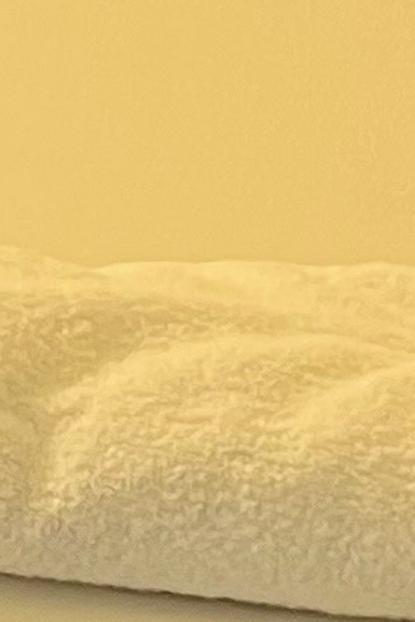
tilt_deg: -18.6
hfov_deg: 4.8
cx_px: -1297
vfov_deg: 7.9
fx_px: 4475
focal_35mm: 259
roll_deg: -0.9
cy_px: 396
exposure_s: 1/50
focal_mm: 5.7
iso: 64
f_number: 1.5
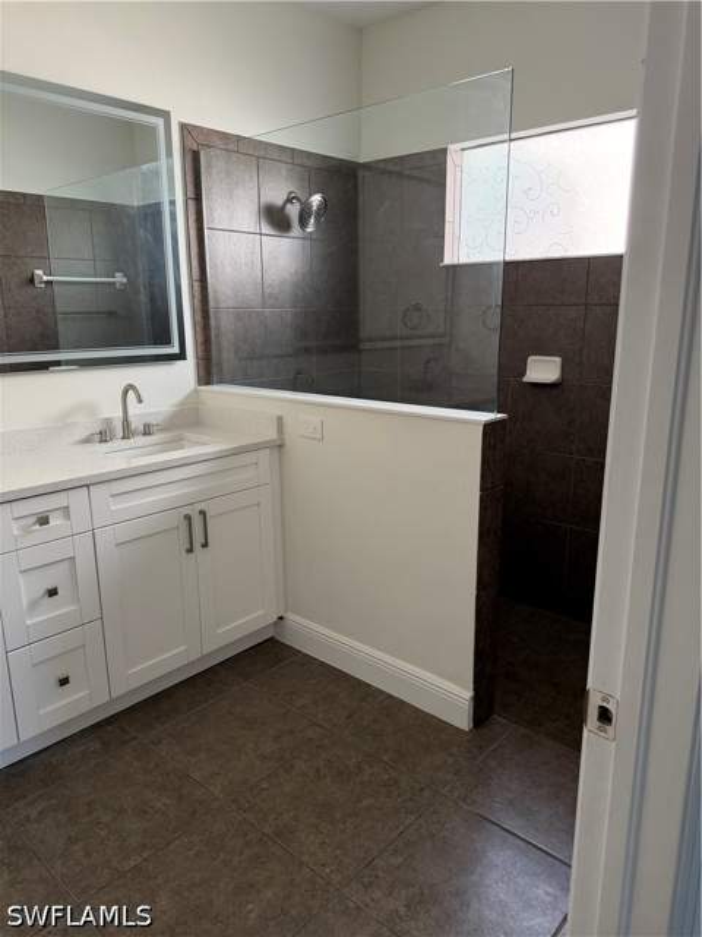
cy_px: 468
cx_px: 351
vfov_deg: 71.6
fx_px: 649
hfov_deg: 56.8
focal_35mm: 24
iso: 200
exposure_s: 1/152
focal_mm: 6.76
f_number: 1.78
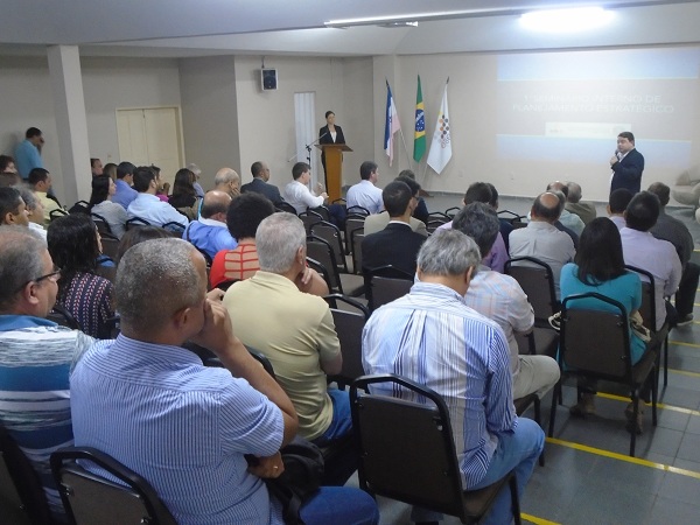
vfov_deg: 39.7
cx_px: 350
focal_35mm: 36
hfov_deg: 51.4
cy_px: 262
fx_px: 728
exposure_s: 1/10
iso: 400
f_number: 3.8
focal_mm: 6.4
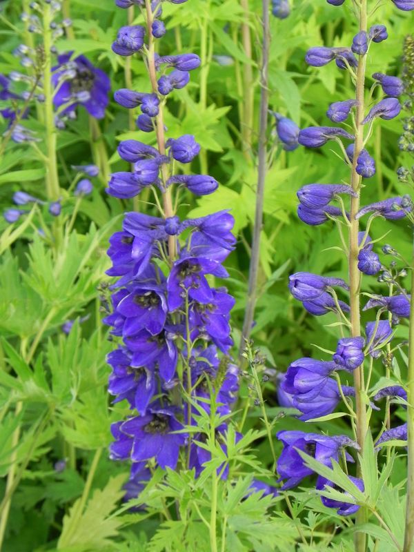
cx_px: 207
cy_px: 276
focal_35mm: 184
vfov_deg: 10.7
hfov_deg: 8.1
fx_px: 2934
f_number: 5
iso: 160
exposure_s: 1/160
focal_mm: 32.7
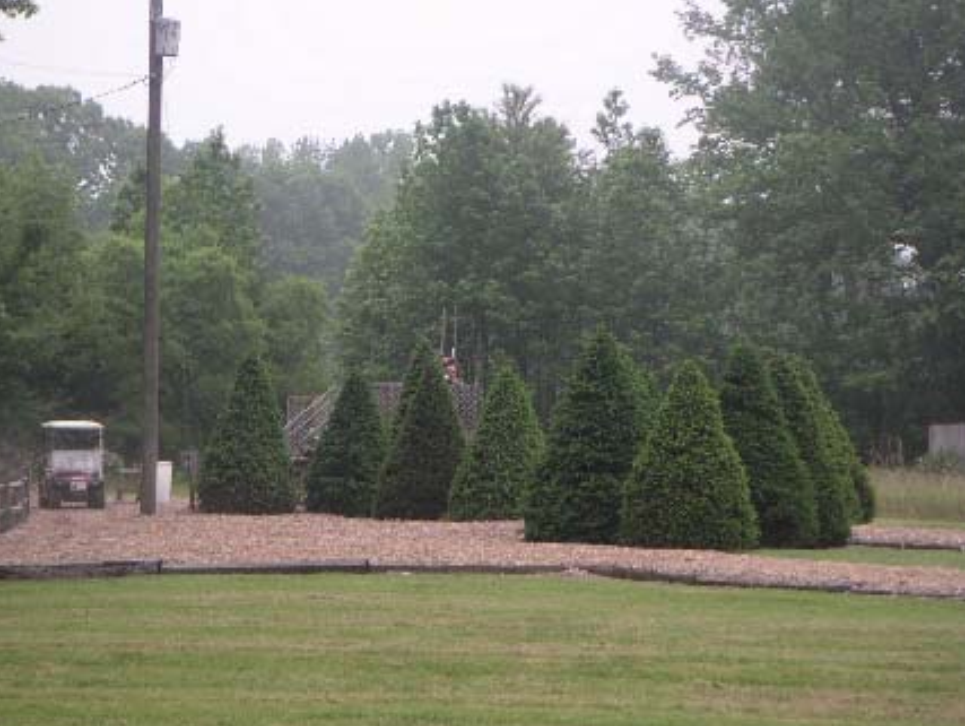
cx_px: 438
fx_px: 3264
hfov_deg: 16.8
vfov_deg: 12.7
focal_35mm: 117
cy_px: 345
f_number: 3.5
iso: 50
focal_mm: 15.5
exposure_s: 1/250
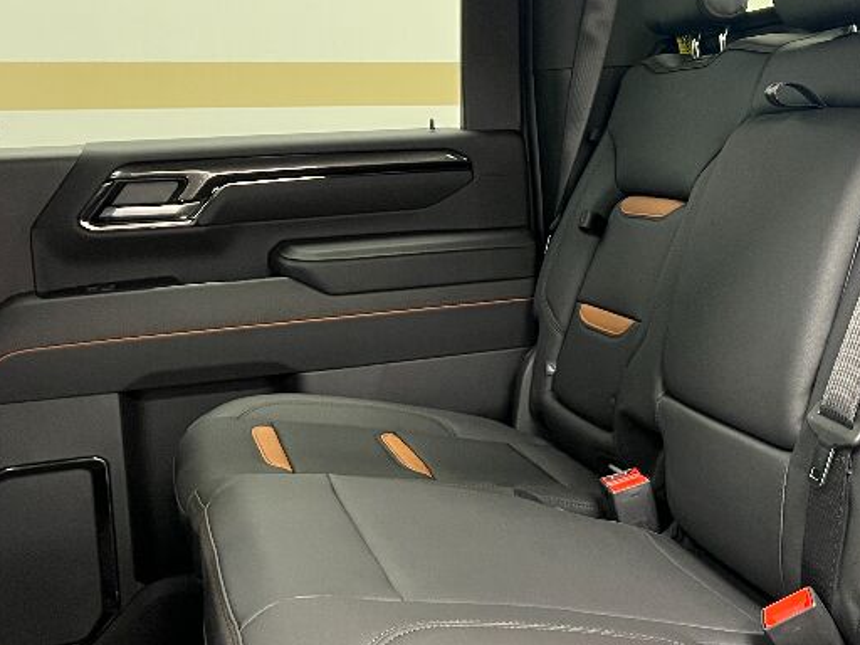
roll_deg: +1.5
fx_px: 1292
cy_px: 242
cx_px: 682
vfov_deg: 27.9
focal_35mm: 52
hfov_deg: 35.7
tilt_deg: -5.7
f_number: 1.5
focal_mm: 5.7
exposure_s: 1/40
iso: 500
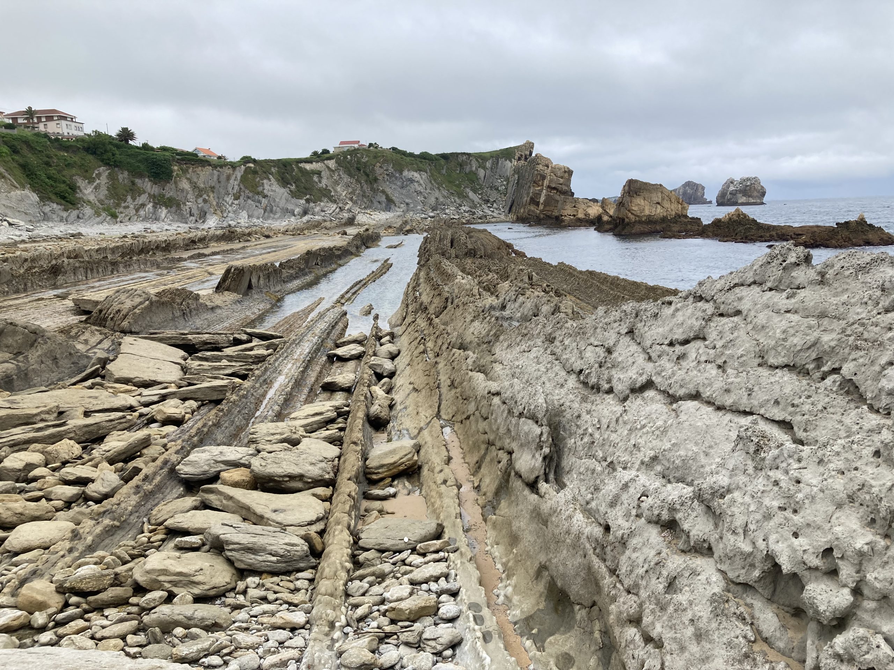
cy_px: 335
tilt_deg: -9.9
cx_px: 447
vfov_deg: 49.7
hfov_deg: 63.4
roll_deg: +2.1
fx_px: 723
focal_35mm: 28
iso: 20
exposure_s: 1/857
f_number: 1.8
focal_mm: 3.99
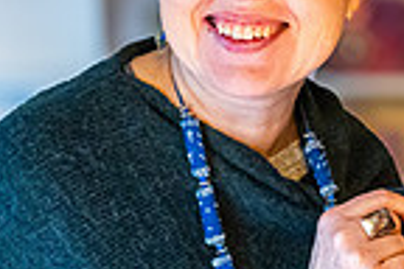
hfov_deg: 11.2
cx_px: 679
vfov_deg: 7.9
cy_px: 287
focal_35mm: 173
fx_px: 1941
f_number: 4.5
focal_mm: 43
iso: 5000
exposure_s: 1/80
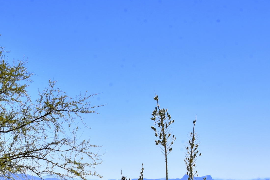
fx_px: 780
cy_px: 241
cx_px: 34
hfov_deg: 19.3
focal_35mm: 104
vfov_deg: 12.7
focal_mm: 38
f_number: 16
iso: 2000
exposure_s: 1/1600
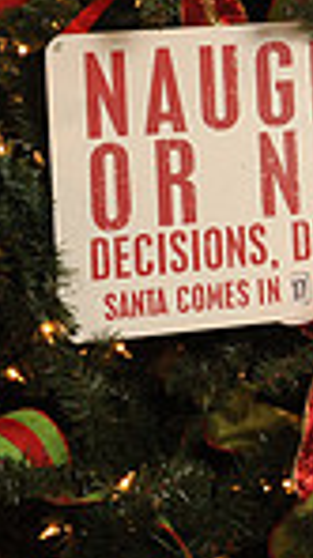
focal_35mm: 131
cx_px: 909
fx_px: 1937
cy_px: -15
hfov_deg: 8.0
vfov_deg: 16.0
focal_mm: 32
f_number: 5
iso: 1000
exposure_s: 1/125
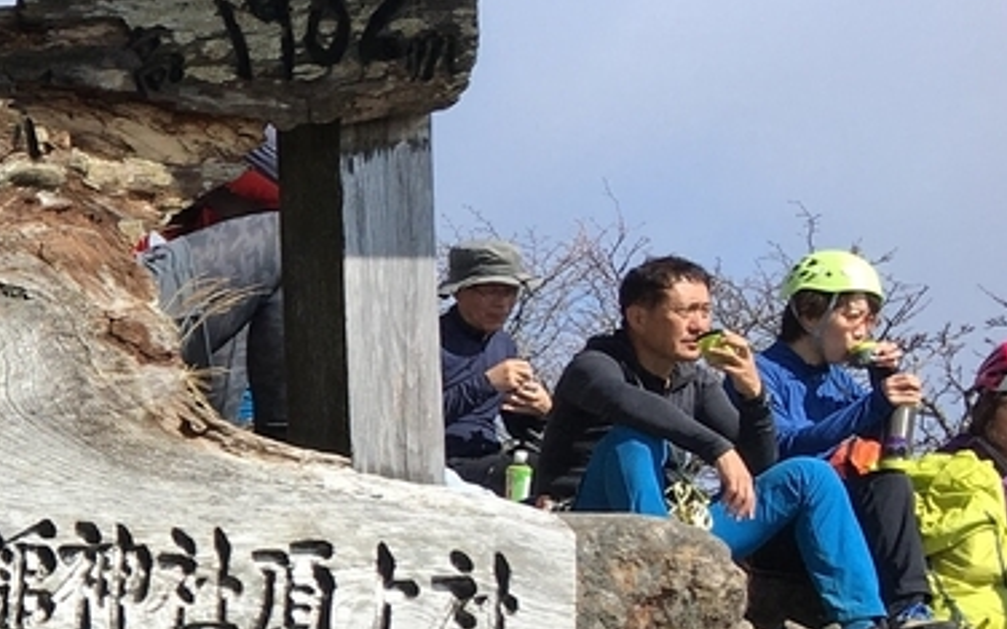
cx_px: -493
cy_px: 519
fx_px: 2690
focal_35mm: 98
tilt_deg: +4.2
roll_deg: +0.4
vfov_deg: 13.3
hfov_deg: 18.8
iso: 25
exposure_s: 1/1603
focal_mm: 4.15
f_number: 2.2
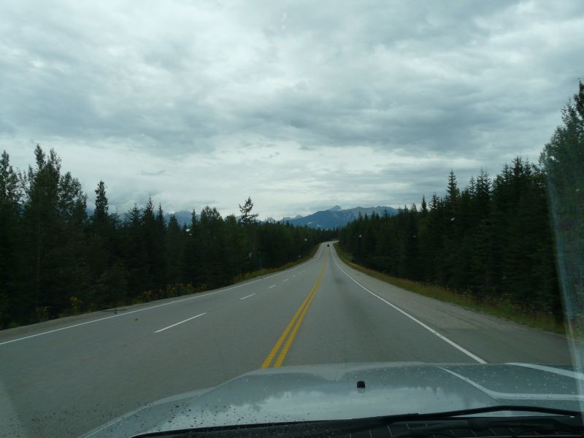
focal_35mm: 28
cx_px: 292
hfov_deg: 63.4
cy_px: 219
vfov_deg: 49.7
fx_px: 472
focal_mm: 4.6
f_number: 5
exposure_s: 1/250
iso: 100
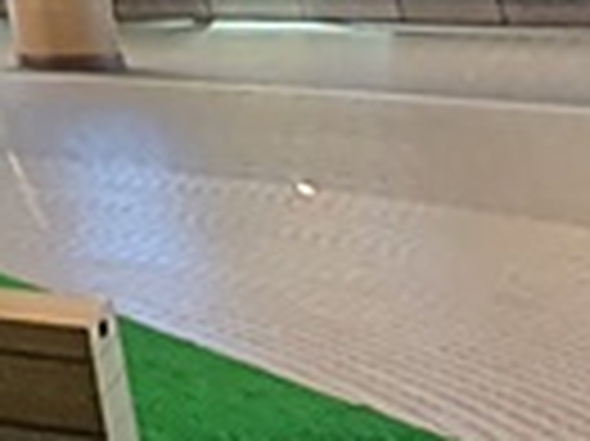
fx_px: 1686
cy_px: -1012
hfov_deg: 14.2
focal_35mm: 99
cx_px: -784
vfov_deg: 9.8
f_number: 2.2
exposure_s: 1/8
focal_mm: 1.74
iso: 200
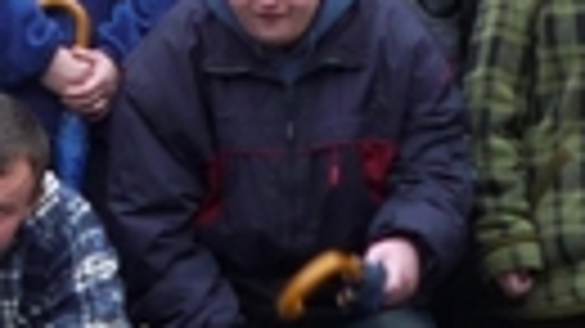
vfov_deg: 5.6
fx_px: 3334
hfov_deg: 10.0
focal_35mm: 215
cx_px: 112
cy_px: -4
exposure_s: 1/60
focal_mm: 5.2
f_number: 3.3
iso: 100
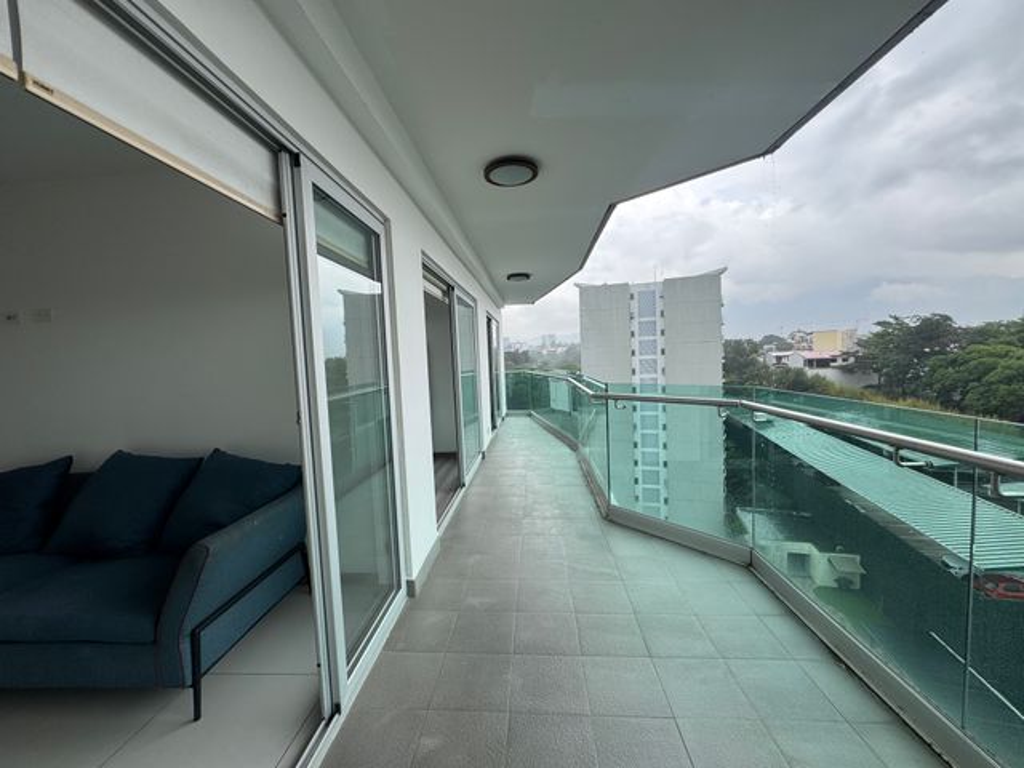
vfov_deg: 85.7
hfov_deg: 102.1
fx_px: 414
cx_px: 512
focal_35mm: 14
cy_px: 384
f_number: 2.2
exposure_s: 1/401
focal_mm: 2.22
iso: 40
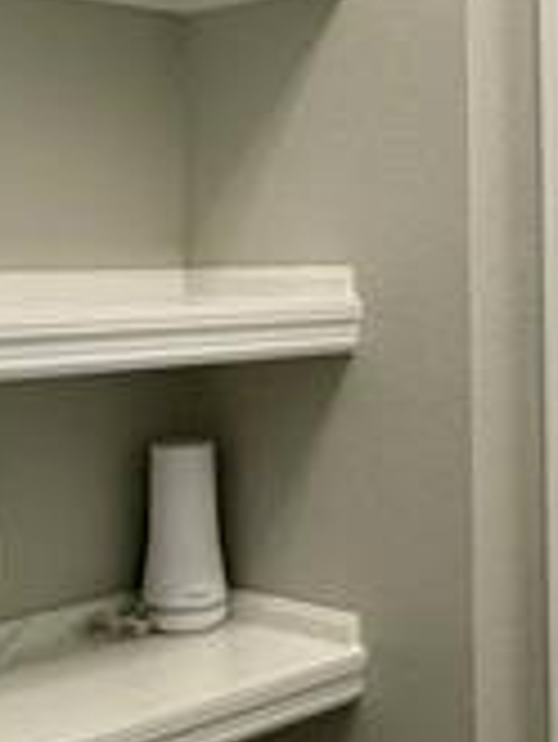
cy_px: 256
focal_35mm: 65
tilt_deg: -0.2
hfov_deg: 22.3
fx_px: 1395
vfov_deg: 29.6
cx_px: 454
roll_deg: +0.9
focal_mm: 2.22
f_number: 2.2
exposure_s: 1/120
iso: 250
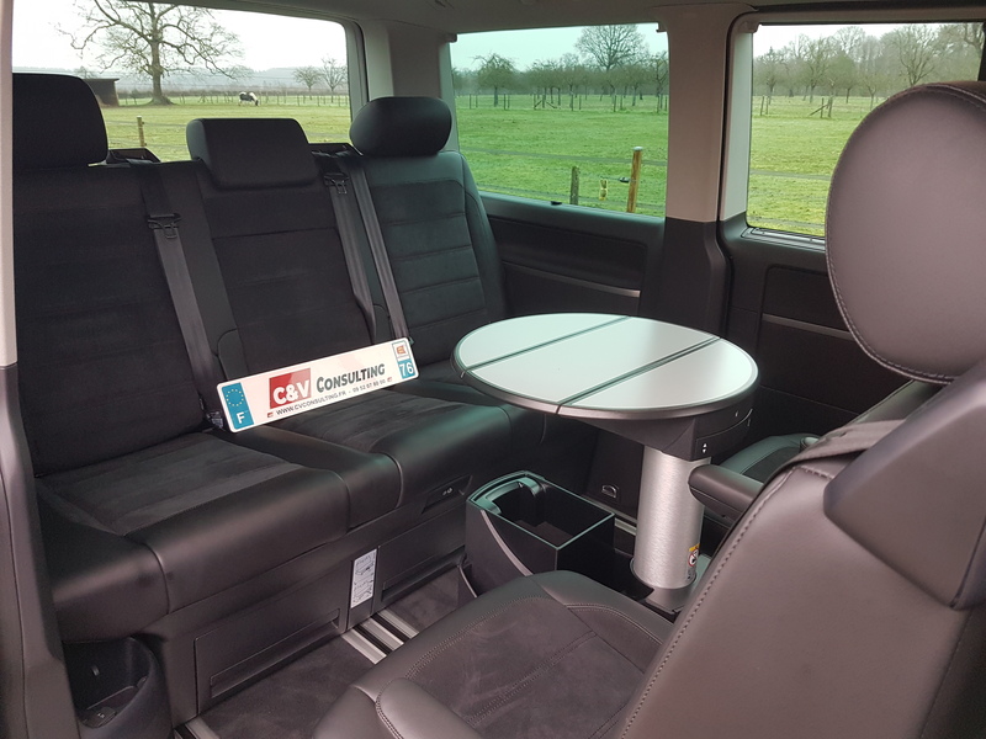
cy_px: 370
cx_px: 493
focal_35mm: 26
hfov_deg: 67.3
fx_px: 741
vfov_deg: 53.1
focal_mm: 4.2
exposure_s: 1/50
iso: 100
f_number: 1.7
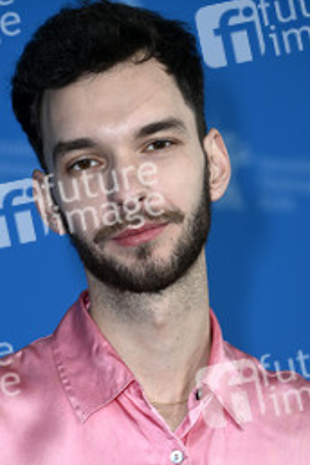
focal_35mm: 279
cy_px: 296
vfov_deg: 7.4
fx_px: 3603
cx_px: 124
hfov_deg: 4.9
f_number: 5.6
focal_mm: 180
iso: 1000
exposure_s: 1/250
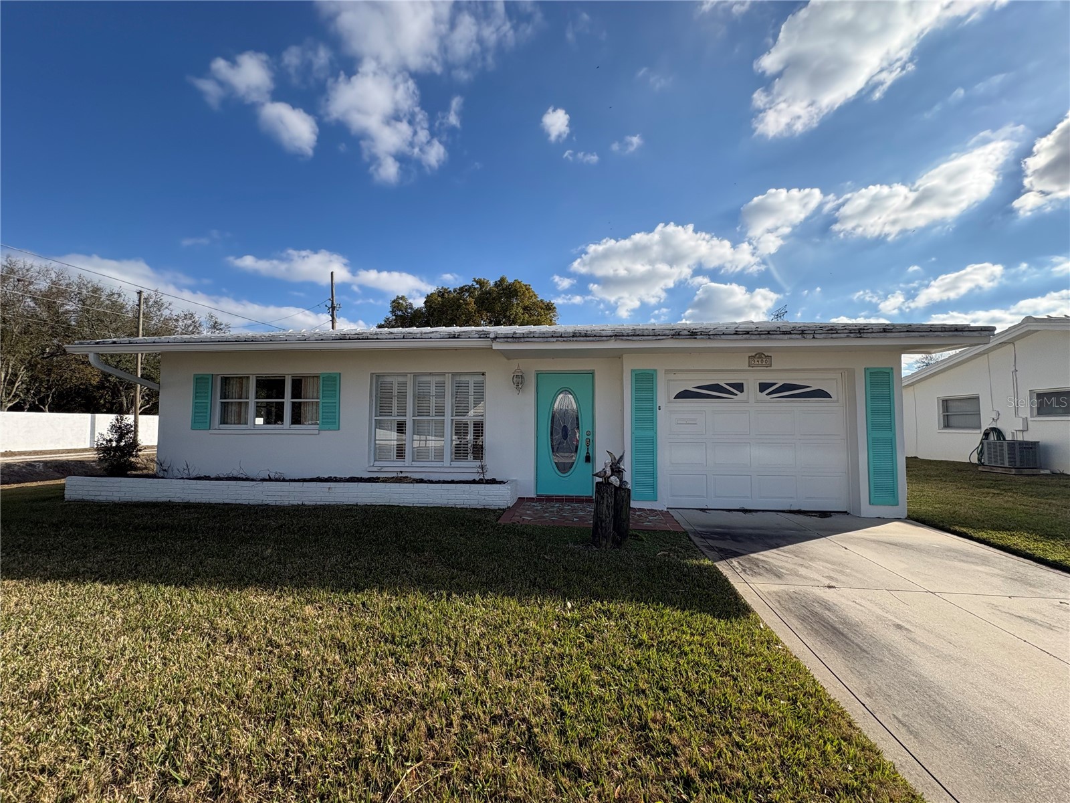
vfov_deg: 85.7
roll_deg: +0.2
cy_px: 402
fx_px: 433
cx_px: 535
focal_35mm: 14
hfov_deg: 102.1
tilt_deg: +3.5
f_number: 2.2
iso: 50
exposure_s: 1/2083
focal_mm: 2.22
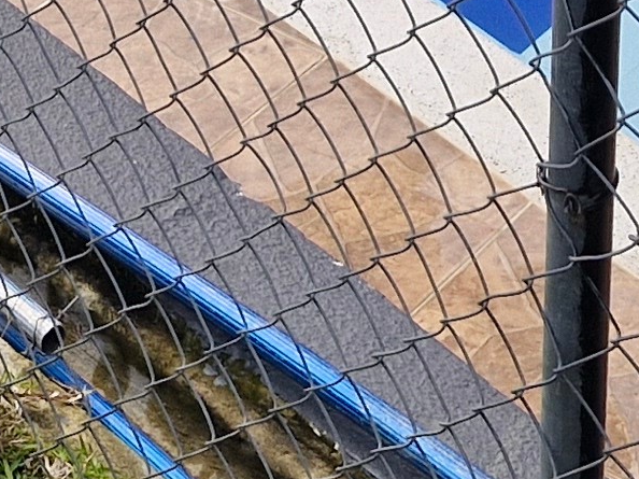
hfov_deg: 12.6
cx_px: 624
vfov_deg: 8.3
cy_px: -897
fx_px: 2860
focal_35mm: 155
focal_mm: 5.54
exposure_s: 1/1244
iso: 50
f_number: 1.8
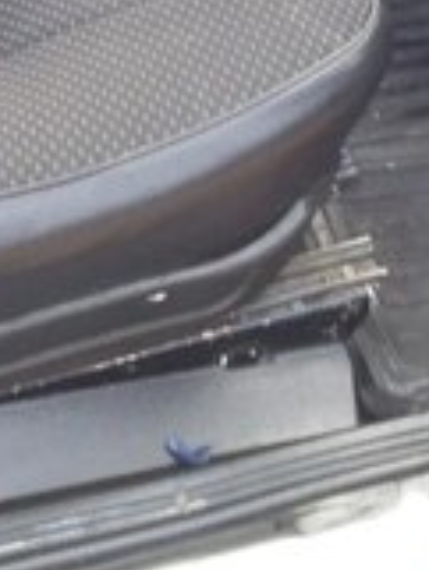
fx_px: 1370
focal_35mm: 83
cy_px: -290
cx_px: 160
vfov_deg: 20.2
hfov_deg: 17.8
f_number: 1.9
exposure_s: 1/33
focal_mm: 3.7
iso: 125
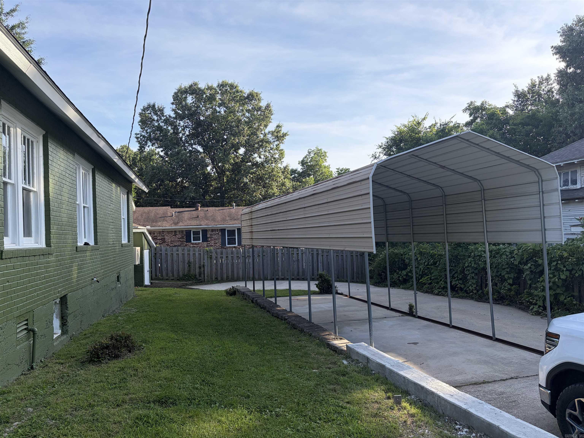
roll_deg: +2.9
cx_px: 292
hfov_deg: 67.3
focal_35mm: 26
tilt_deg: +3.7
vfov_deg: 53.1
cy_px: 219
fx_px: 439
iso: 64
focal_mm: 5.96
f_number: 1.6
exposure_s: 1/2208
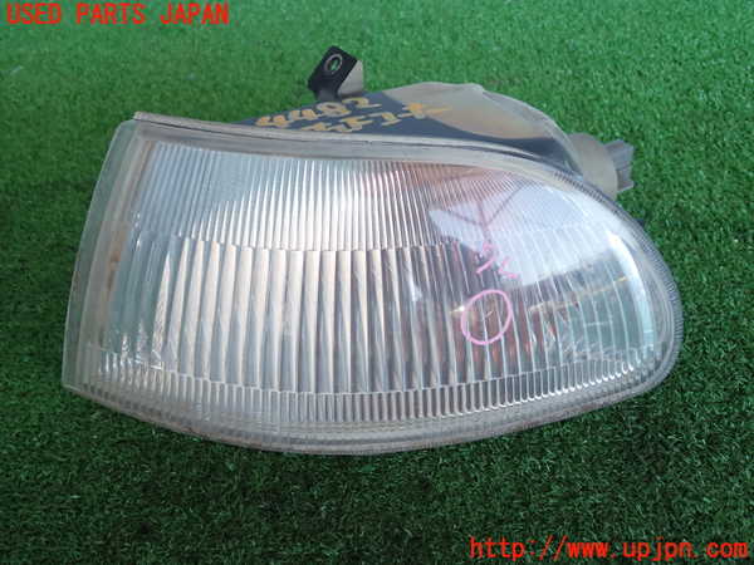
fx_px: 697
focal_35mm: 32
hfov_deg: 56.8
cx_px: 377
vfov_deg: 44.2
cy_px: 282
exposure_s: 1/60
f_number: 2.4
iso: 125
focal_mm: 5.79
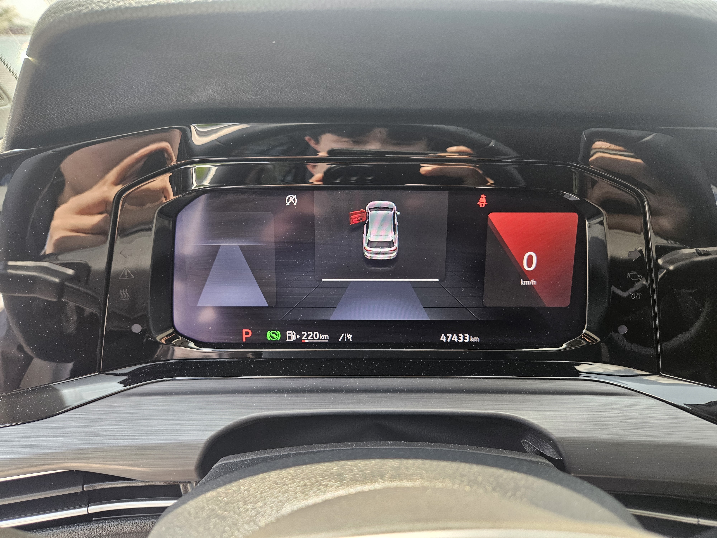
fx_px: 476
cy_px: 269
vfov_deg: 58.9
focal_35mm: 23
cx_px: 358
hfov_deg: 73.9
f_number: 1.8
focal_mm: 5.4
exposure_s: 1/207
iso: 200
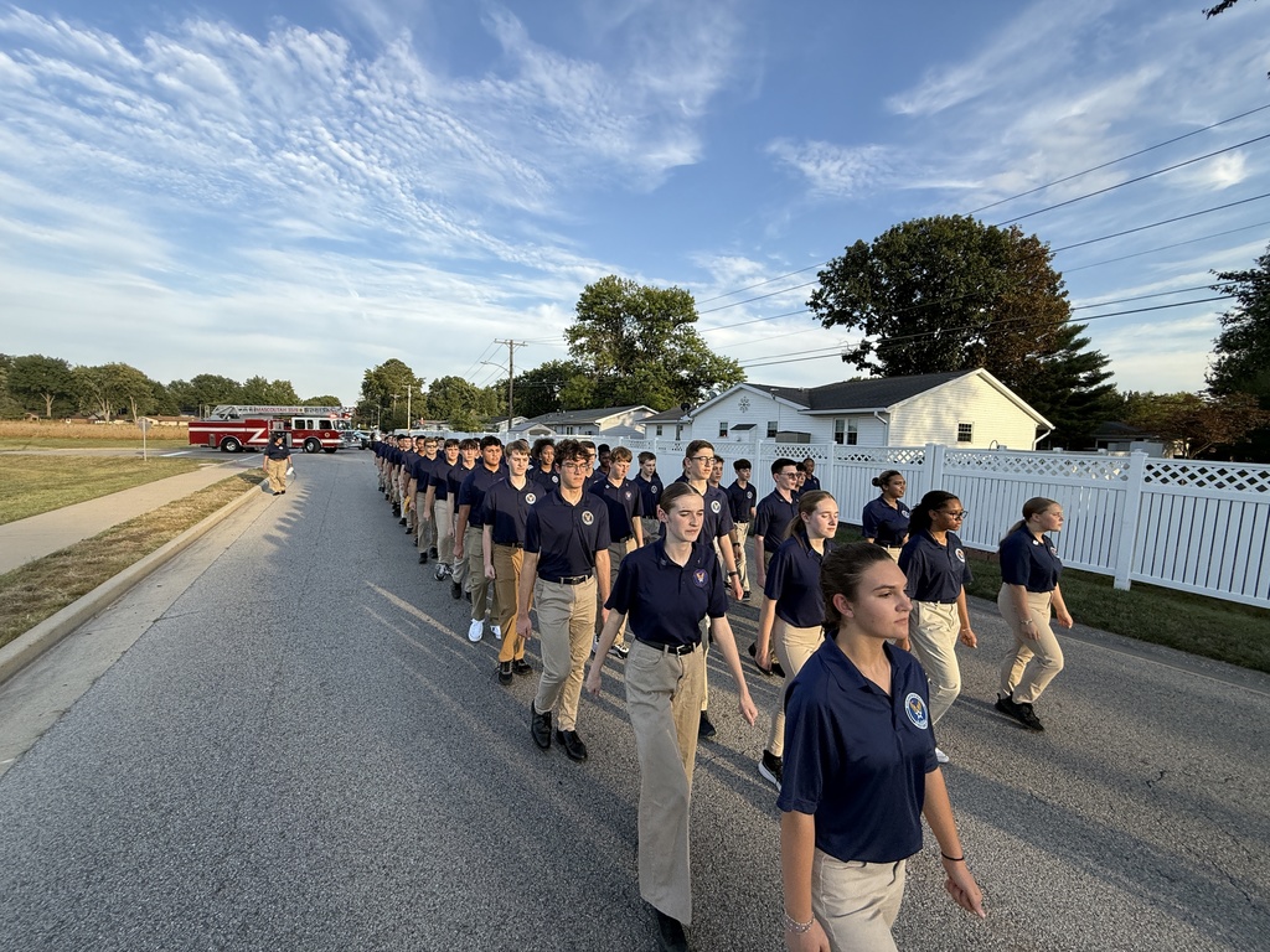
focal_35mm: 14
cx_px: 635
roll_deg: -2.8
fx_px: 514
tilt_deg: -3.0
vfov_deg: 85.7
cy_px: 476
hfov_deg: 102.1
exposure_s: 1/770
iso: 50
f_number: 2.2
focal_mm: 2.22
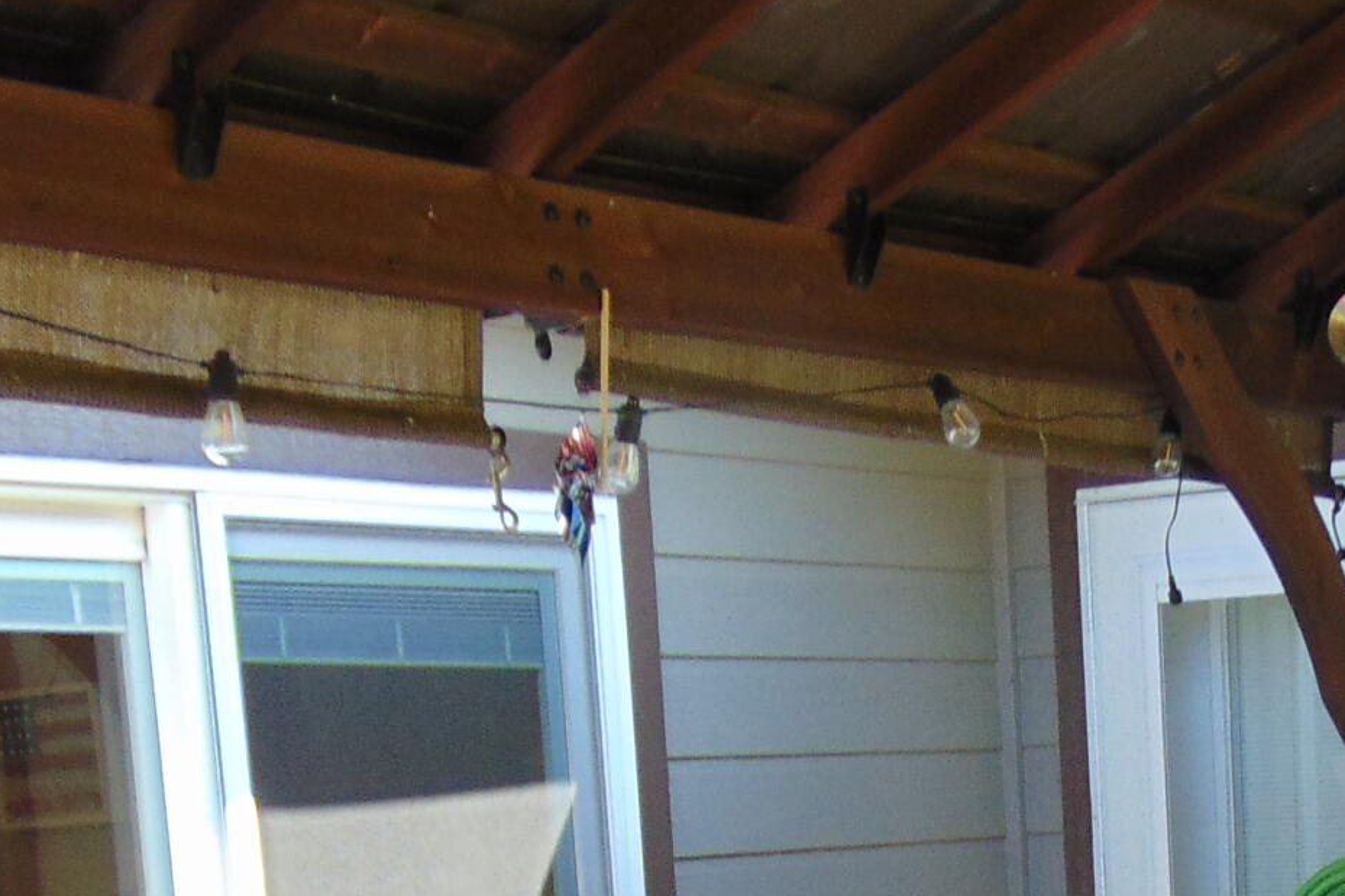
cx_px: 1032
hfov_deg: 23.9
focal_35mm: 84
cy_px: 1508
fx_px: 3138
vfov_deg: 14.6
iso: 80
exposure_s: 1/80
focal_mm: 4.5
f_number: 3
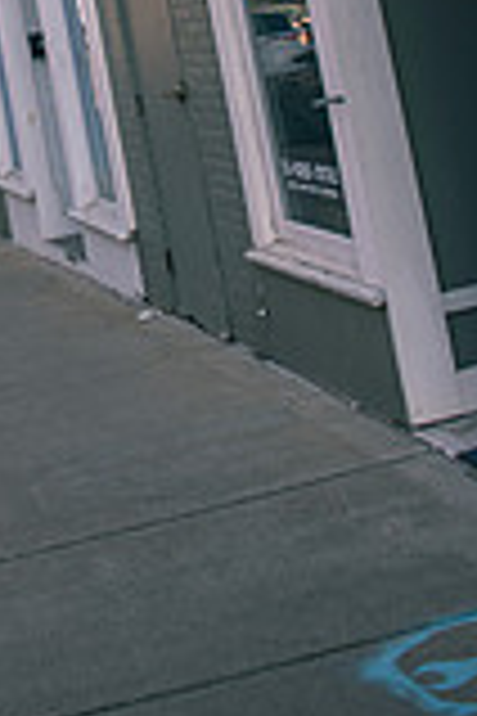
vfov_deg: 26.2
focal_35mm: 68
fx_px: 1351
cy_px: -158
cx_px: -90
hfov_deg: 19.0
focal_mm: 24
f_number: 3.5
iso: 125
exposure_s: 1/500
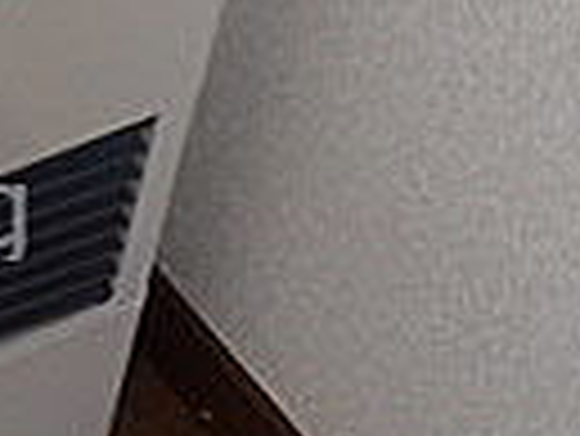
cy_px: 207
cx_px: -256
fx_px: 2080
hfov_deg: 14.9
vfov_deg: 12.0
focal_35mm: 124
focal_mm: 4.5
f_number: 2
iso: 250
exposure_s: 1/30
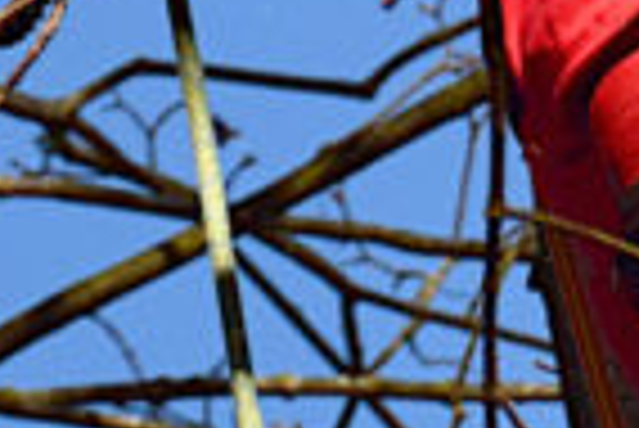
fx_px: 7635
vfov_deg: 3.2
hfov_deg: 4.8
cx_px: 554
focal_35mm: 430
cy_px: -176
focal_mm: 85
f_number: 8
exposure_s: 1/400
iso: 125
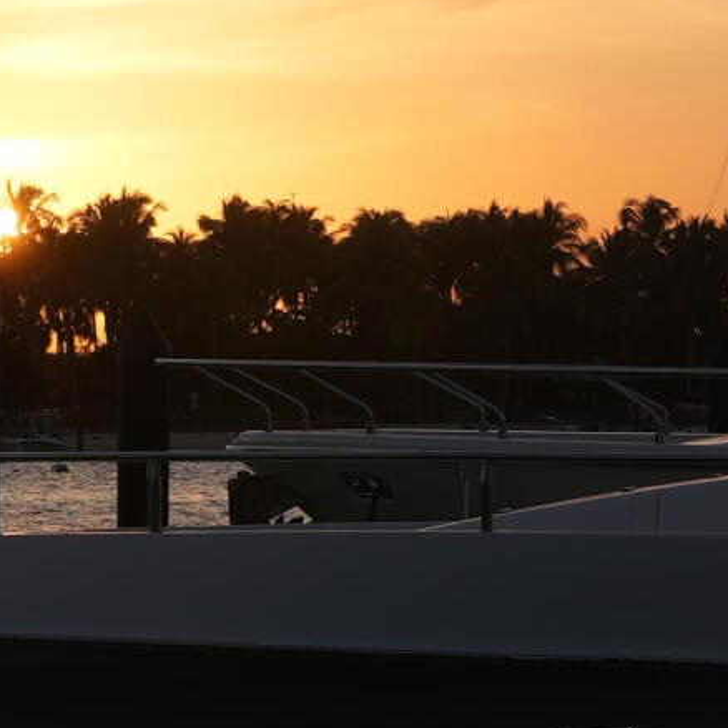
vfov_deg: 7.4
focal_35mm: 237
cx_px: 192
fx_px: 5639
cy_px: 273
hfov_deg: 7.4
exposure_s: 1/400
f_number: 6.3
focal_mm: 61
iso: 80
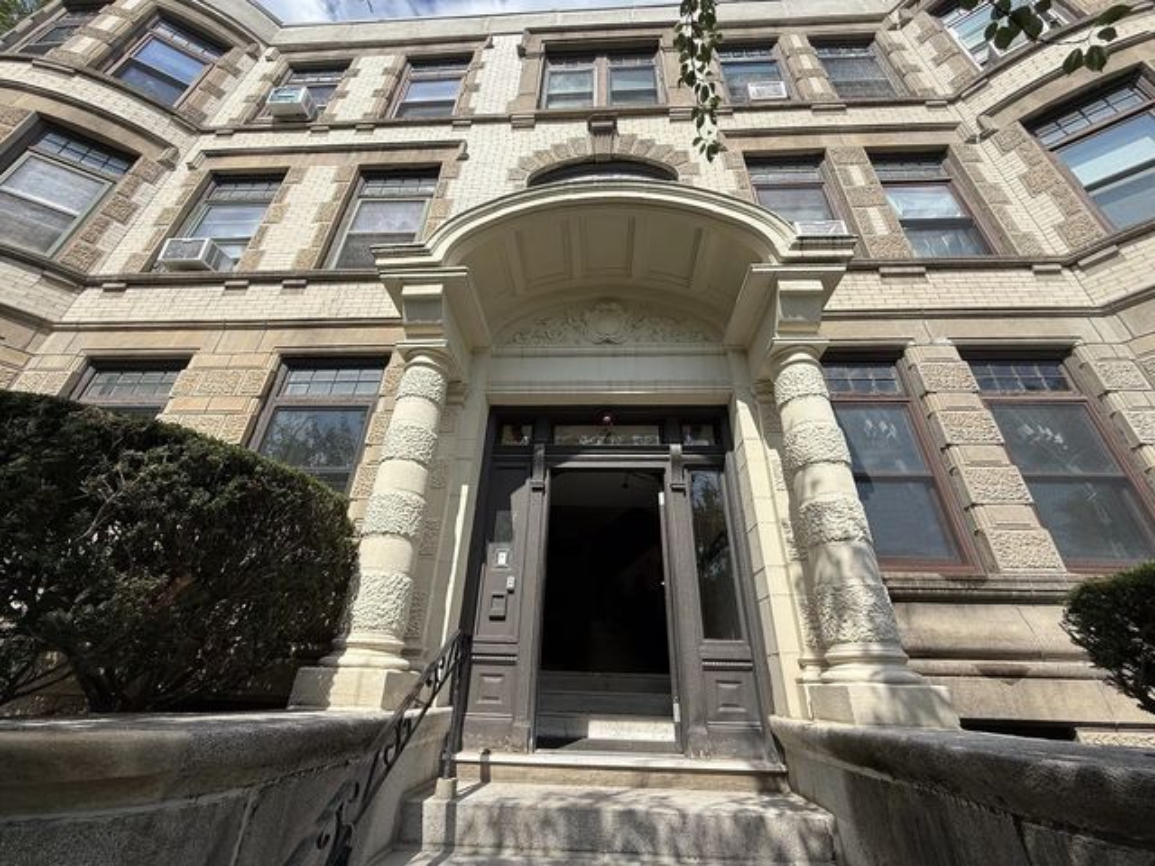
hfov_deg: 102.1
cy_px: 433
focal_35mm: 14
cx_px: 578
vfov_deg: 85.7
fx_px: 467
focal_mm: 2.22
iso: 50
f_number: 2.2
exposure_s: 1/1399
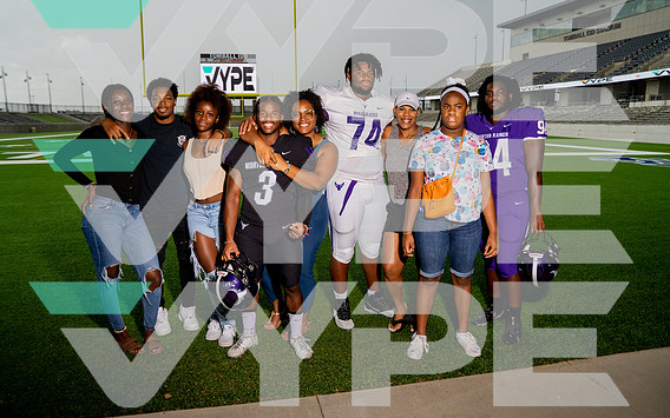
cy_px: 202
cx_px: 333
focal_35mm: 25
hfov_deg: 72.5
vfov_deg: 49.3
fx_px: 456
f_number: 4.5
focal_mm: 24
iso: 1000
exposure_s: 1/1600
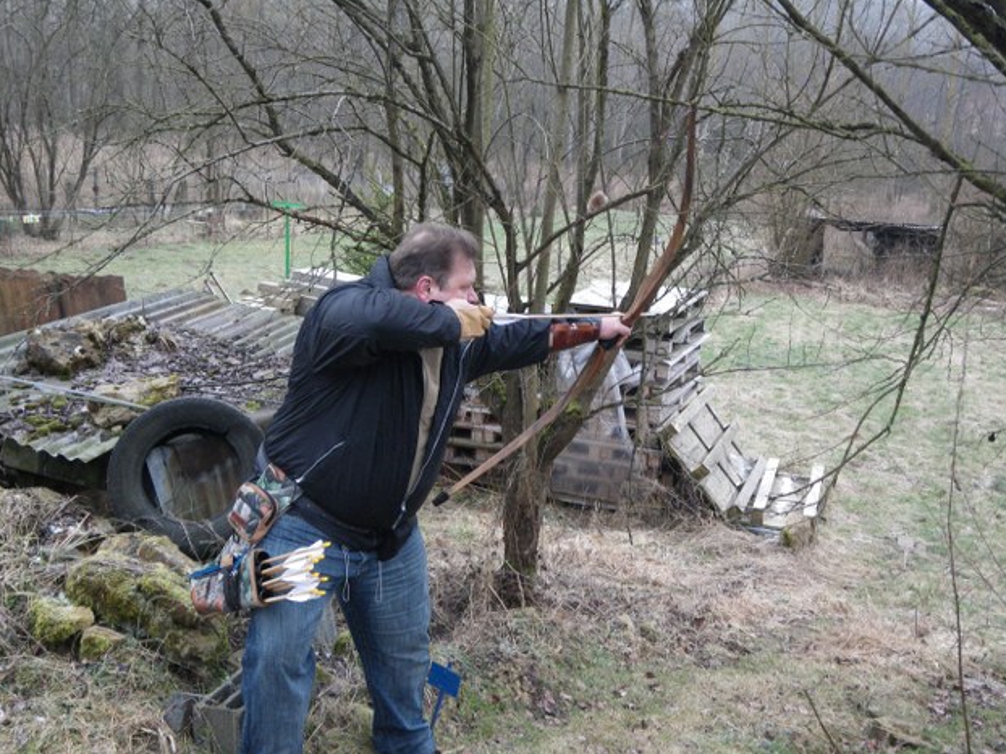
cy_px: 379
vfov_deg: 40.7
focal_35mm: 35
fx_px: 1017
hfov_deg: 52.6
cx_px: 506
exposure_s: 1/50
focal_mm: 6.1
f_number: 3.8
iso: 160
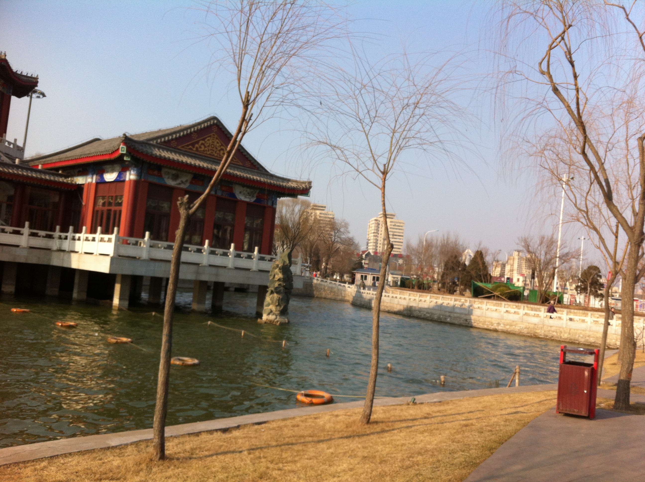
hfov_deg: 52.7
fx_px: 651
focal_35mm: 35
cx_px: 322
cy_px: 241
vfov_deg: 40.6
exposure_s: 1/943
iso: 80
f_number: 2.8
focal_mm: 3.85
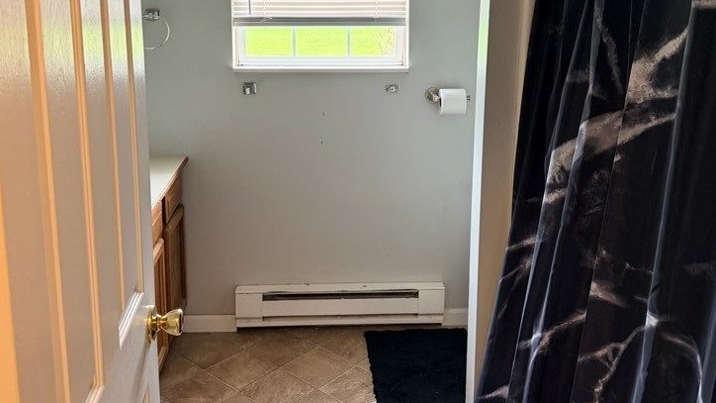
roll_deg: -1.0
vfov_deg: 31.6
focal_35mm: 37
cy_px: 119
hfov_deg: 54.0
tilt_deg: -11.6
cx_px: 365
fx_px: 702
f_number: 1.78
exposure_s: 1/120
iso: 400
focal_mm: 6.76
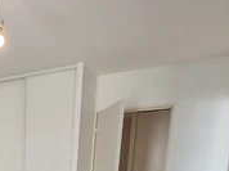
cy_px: 211
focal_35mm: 39
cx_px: -14
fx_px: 258
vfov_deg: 30.5
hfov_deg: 40.3
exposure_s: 1/50
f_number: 2.2
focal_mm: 2.2
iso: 64
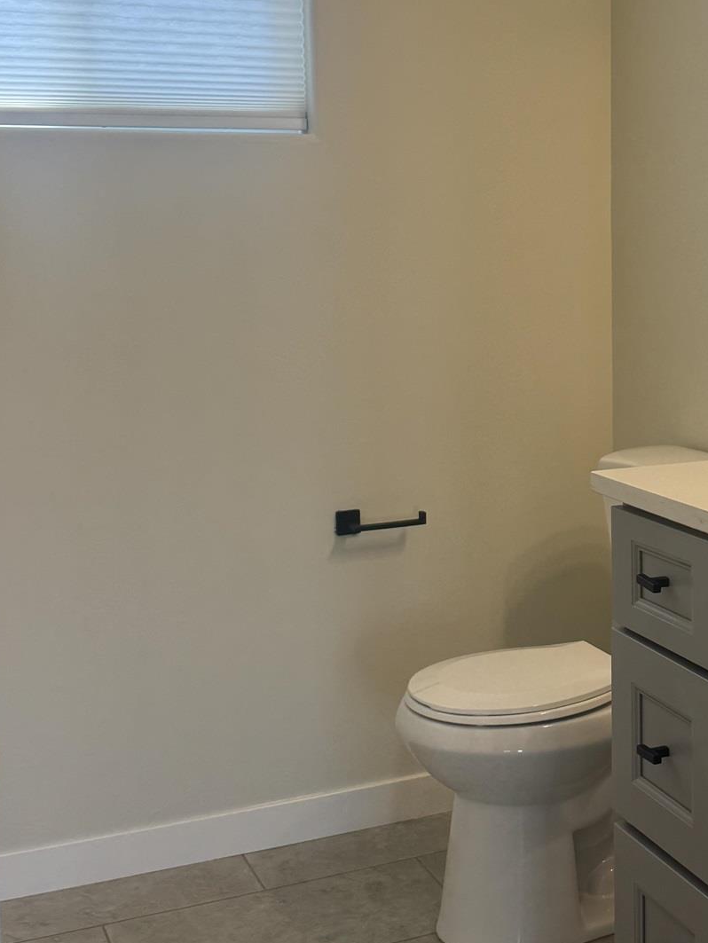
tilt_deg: -5.4
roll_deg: +0.1
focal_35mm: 52
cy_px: 325
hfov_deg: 27.6
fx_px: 1417
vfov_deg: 36.5
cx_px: 546
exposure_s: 1/120
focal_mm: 6.76
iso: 80
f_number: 1.78
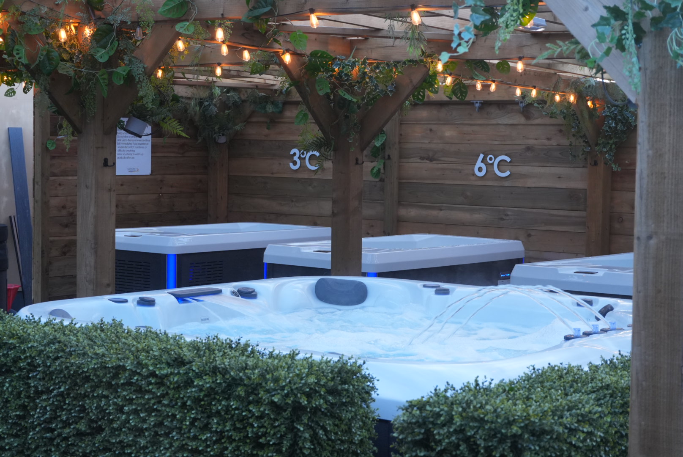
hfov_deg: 27.5
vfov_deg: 18.6
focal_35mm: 74
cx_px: 342
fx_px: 1395
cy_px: 228
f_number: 7.1
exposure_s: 1/80
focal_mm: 49
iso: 1250
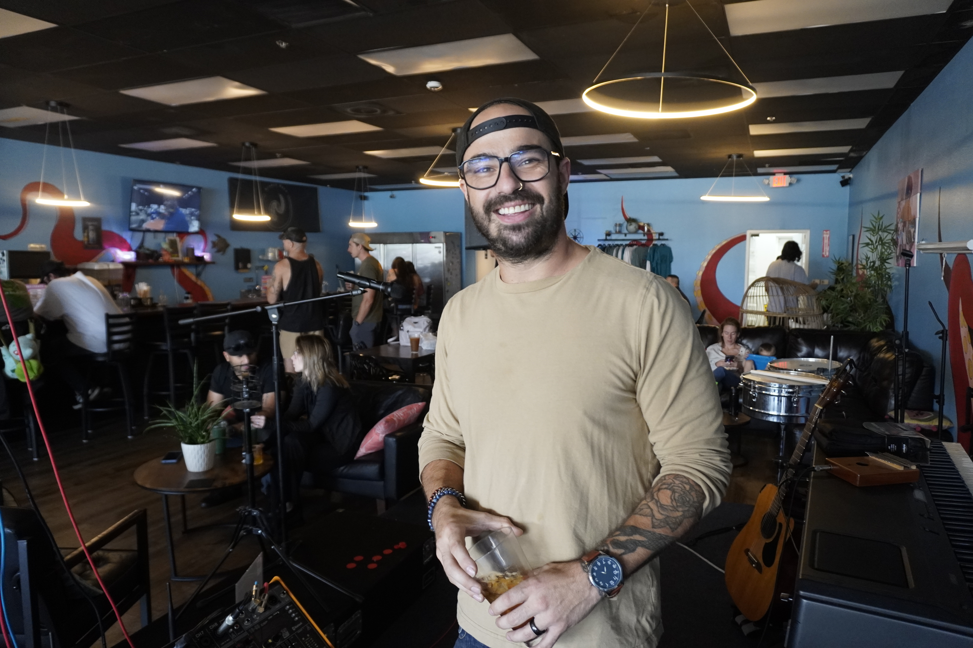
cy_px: 324
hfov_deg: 70.4
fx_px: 689
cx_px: 486
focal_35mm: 26
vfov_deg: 50.4
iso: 2000
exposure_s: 1/160
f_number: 3.5
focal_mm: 17
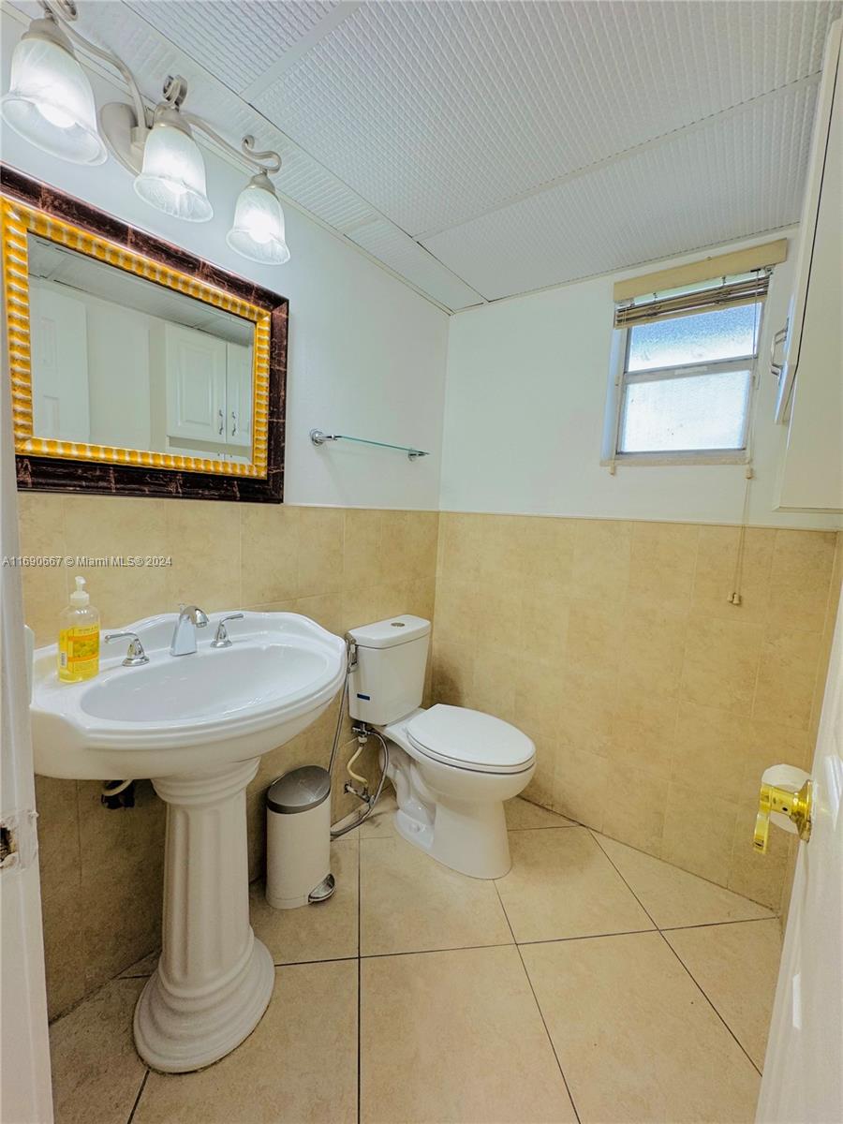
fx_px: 455
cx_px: 422
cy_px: 562
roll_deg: -2.4
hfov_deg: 85.7
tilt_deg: -6.5
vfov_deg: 102.1
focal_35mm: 14
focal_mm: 2.22
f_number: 2.2
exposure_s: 1/120
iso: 125
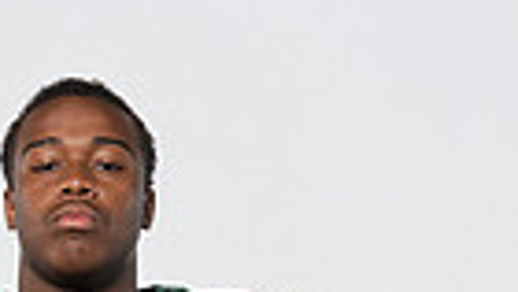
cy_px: 758
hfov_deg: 16.2
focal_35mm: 130
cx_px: 56
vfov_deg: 8.4
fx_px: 1792
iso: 500
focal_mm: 38.7
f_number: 8
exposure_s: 1/160
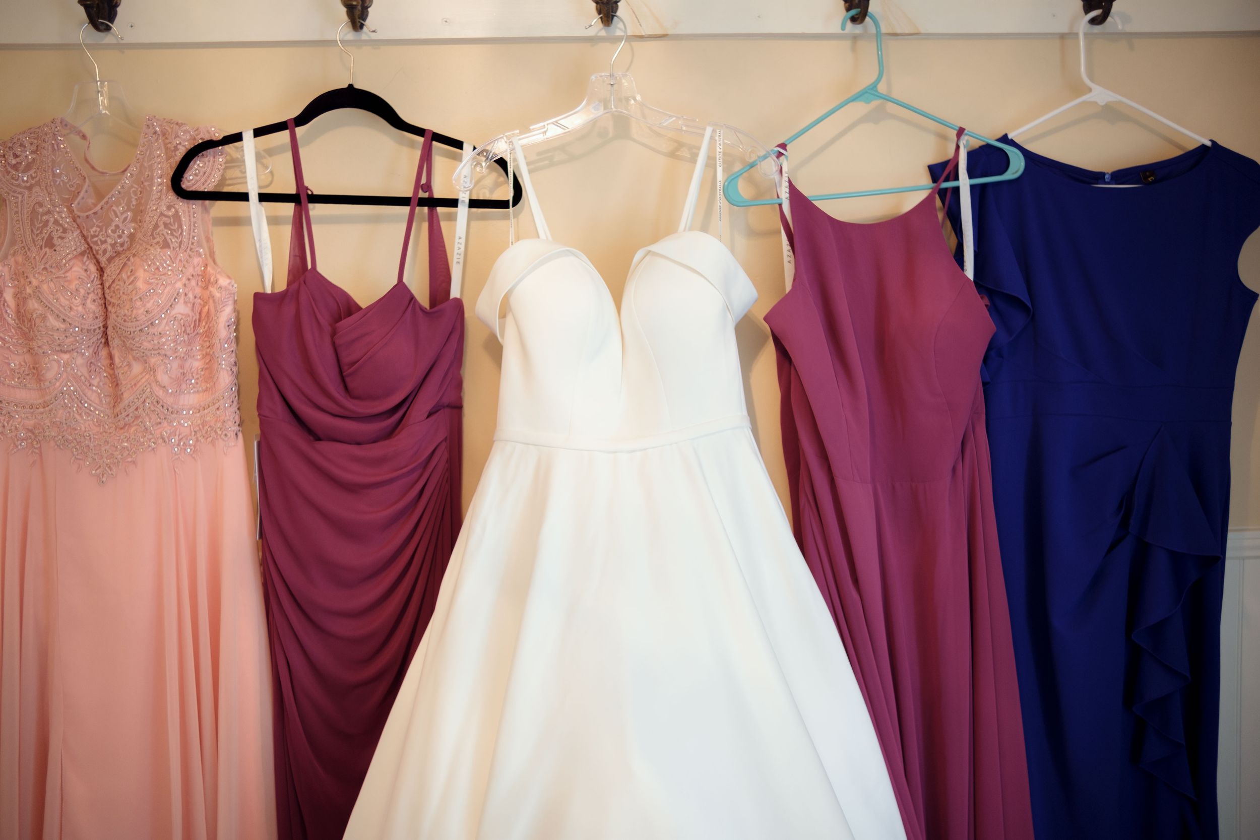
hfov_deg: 54.4
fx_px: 1225
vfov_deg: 37.9
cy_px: 420
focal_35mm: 35
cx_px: 630
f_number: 1.4
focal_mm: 23
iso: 160
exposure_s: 1/60
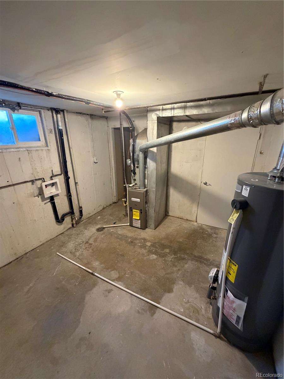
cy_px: 190
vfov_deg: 102.1
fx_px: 153
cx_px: 142
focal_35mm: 14
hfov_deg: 85.7
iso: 800
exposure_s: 1/60
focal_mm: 2.22
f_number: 2.2
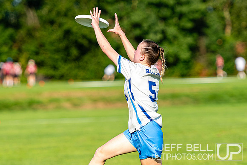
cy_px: 86
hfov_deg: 4.5
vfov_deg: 3.0
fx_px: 3163
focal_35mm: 461
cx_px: 124
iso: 100
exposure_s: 1/1000
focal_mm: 180
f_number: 3.2
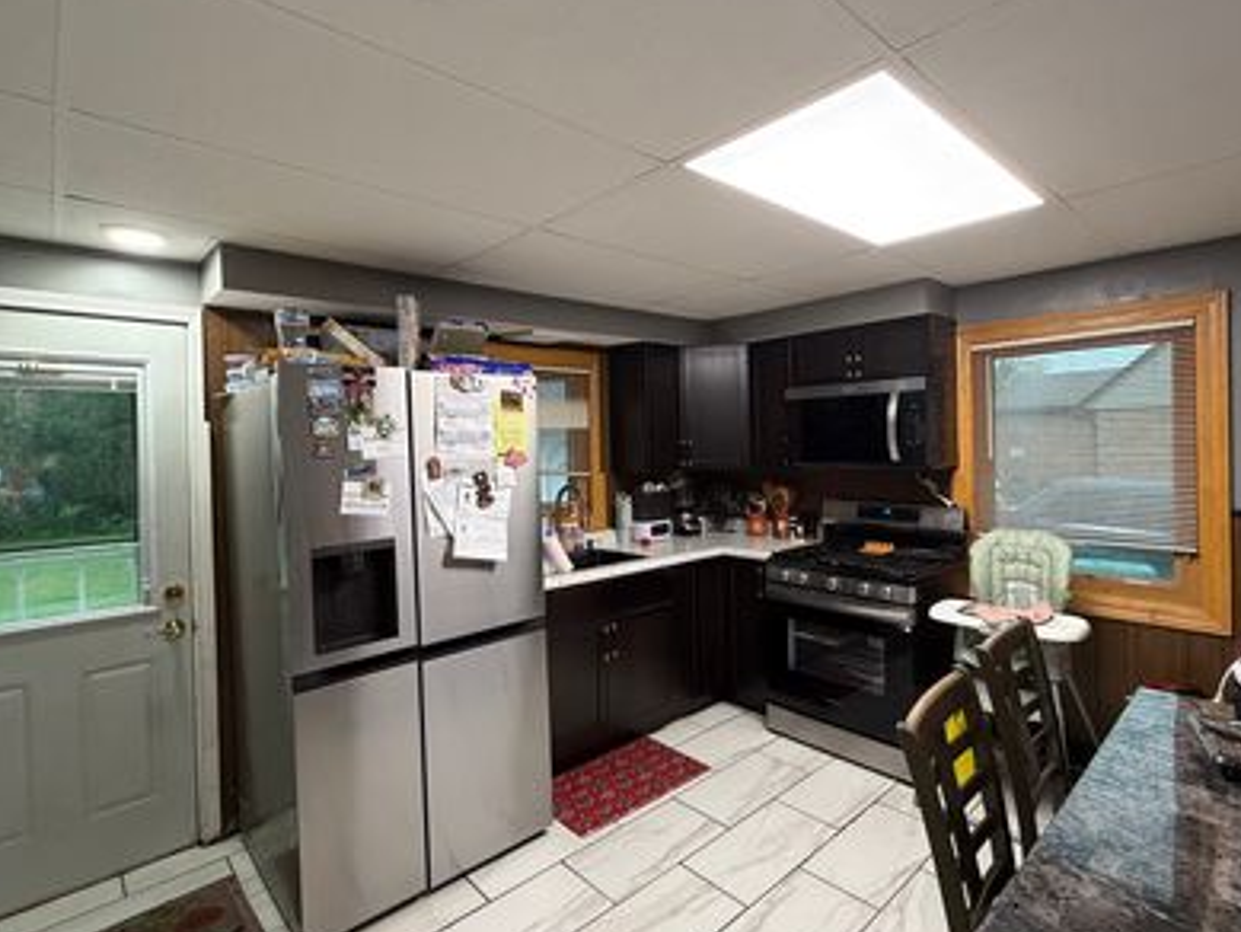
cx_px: 616
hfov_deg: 87.7
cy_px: 452
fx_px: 646
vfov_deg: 71.6
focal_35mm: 18
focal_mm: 2.22
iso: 250
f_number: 2.2
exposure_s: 1/60
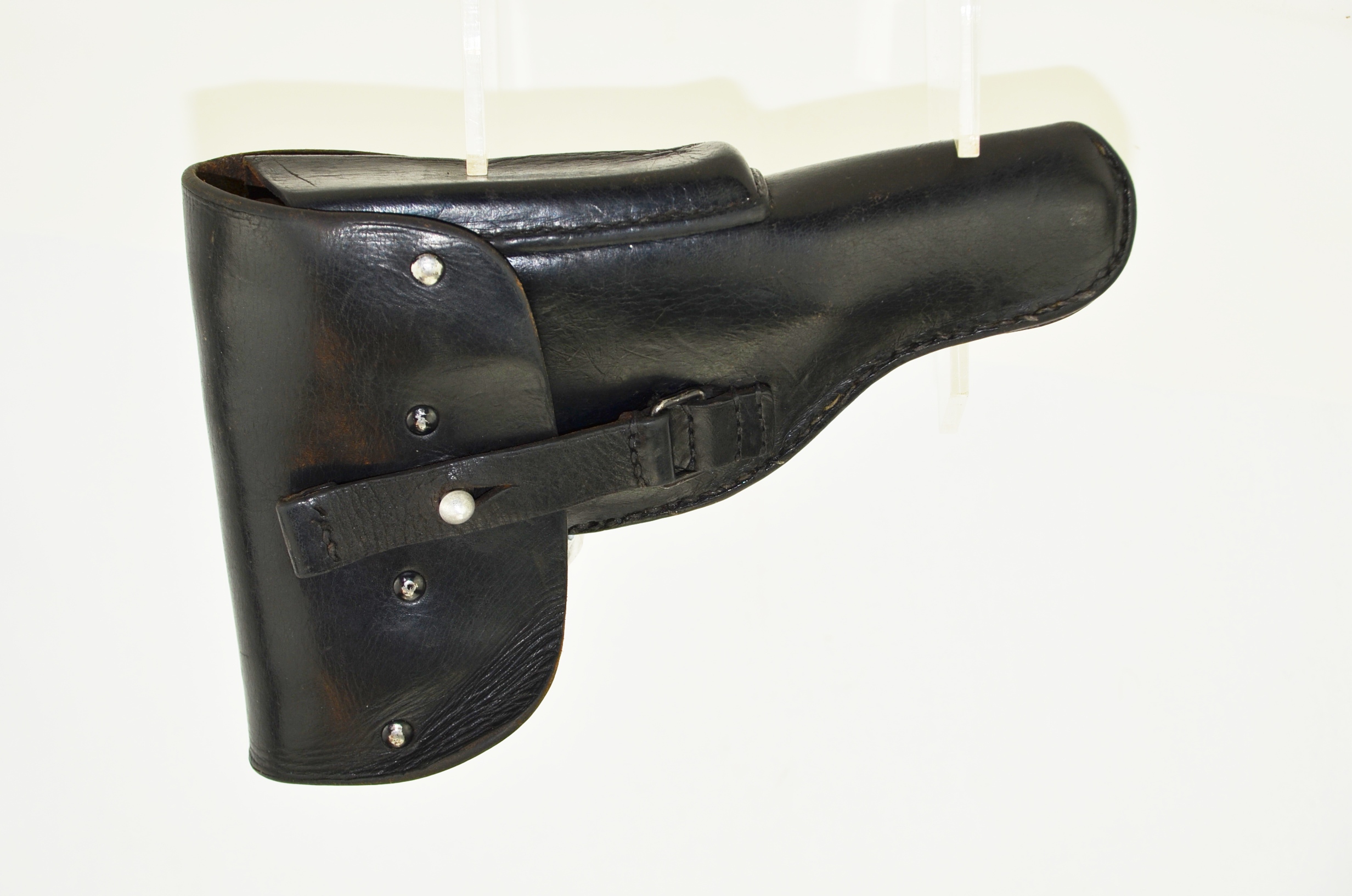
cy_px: 448
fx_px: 3485
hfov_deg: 22.0
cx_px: 676
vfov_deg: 14.6
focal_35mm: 93
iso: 200
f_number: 5
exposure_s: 1/160
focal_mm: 62
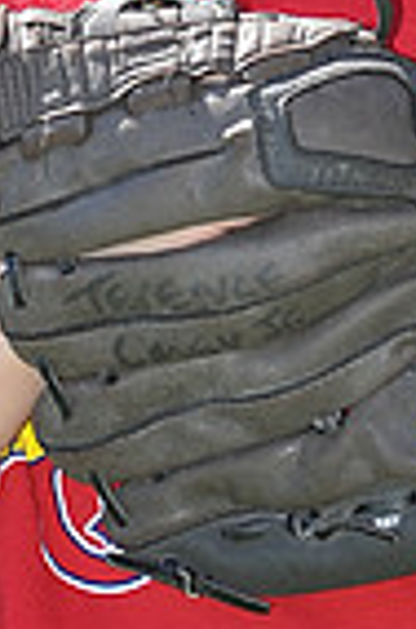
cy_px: -195
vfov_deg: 2.5
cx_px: 204
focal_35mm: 819
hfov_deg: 1.7
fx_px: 14265
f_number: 4.5
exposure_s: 1/500
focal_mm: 200
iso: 200
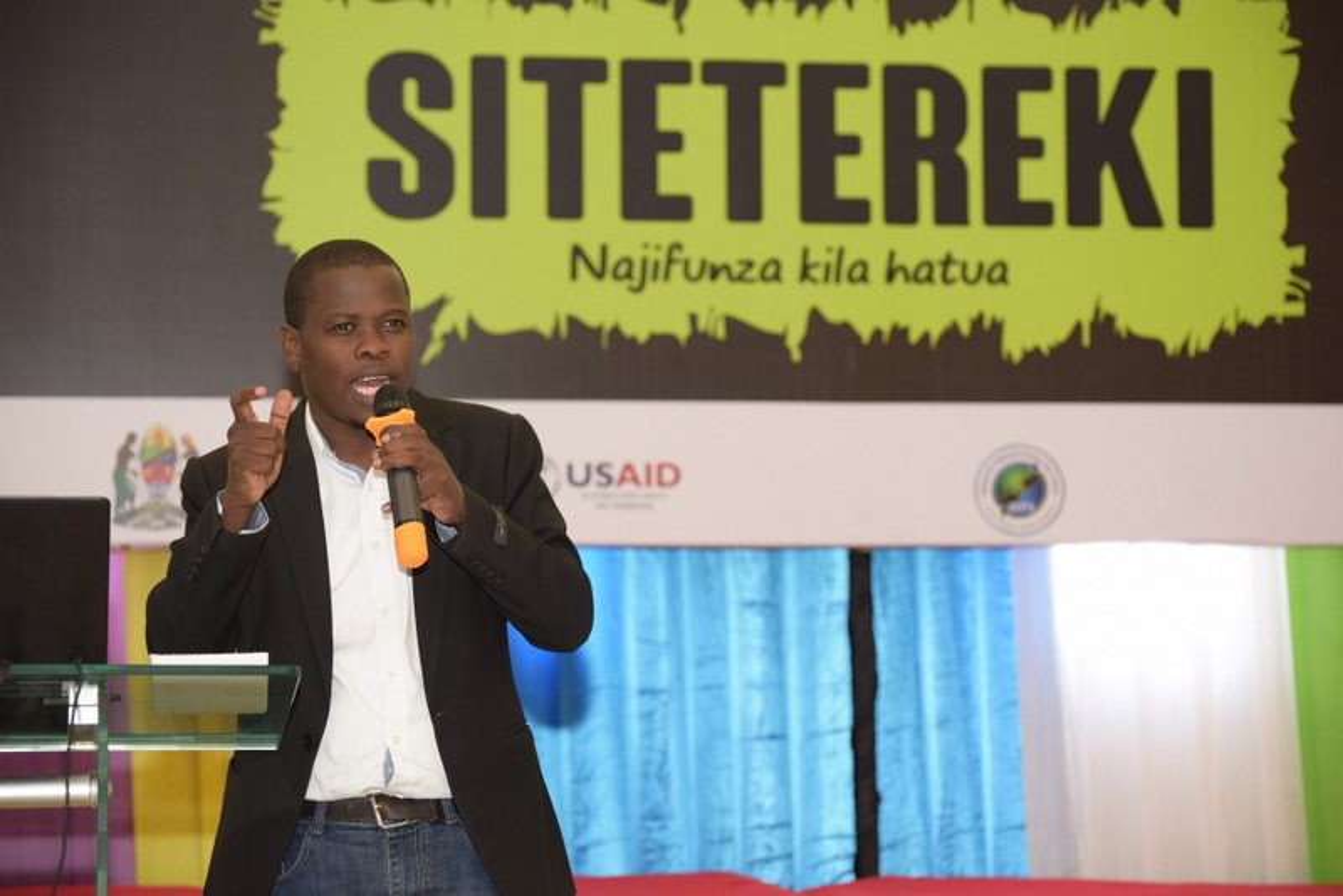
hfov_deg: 20.8
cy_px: 448
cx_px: 672
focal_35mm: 98
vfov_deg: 14.0
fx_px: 3657
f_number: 5
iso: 800
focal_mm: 98
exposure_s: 1/60
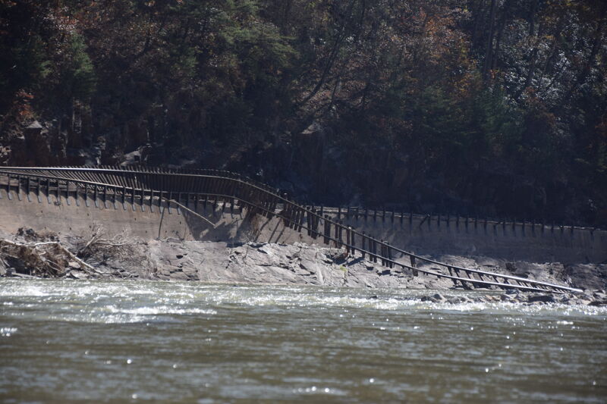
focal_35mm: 158
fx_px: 2655
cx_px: 304
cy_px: 202
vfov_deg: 8.7
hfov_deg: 13.0
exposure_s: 1/1600
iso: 400
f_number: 5.6
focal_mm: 105
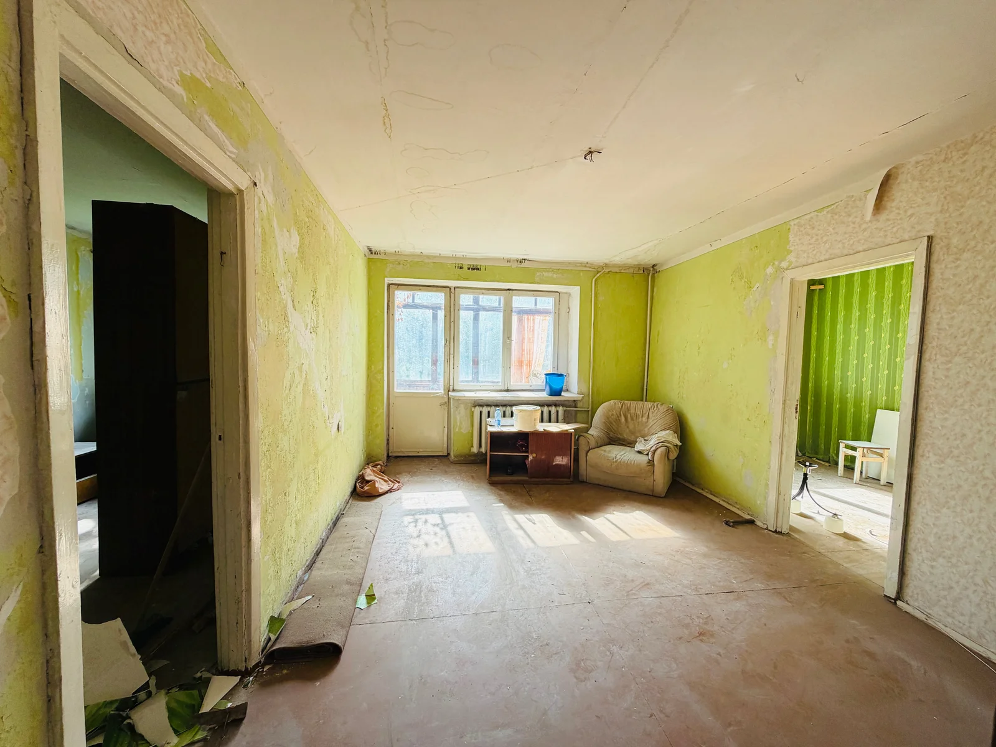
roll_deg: -2.0
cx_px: 498
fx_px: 403
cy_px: 374
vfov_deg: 85.7
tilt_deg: -2.6
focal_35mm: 14
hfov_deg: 102.1
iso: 64
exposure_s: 1/121
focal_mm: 2.22
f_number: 2.2
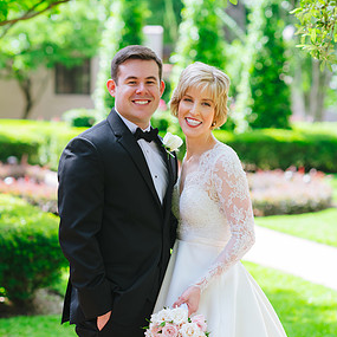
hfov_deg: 15.3
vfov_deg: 15.3
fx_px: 1256
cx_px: 168
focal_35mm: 114
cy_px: 229
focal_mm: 85
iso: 400
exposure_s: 1/800
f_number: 2.8
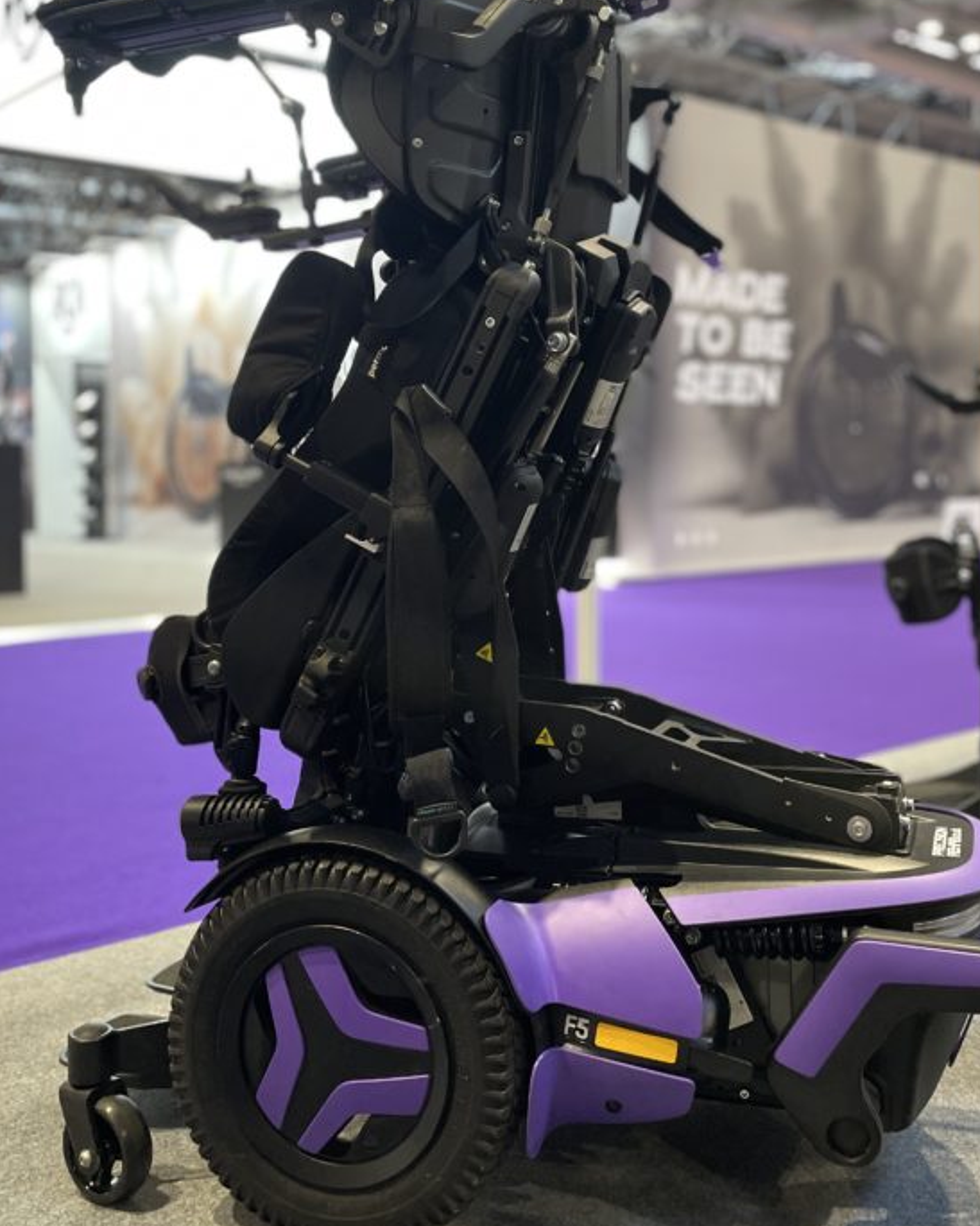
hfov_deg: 39.1
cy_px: 464
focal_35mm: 38
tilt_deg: +0.4
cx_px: 529
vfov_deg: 47.5
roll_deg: +0.7
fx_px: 1378
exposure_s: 1/48
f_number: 1.6
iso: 200
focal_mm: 4.2
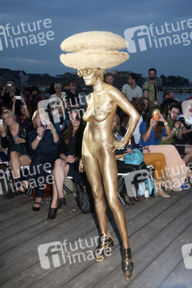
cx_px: 96
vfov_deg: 53.1
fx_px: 288
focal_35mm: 36
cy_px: 144
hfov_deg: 36.9
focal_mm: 24
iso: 400
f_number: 5.6
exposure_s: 1/30
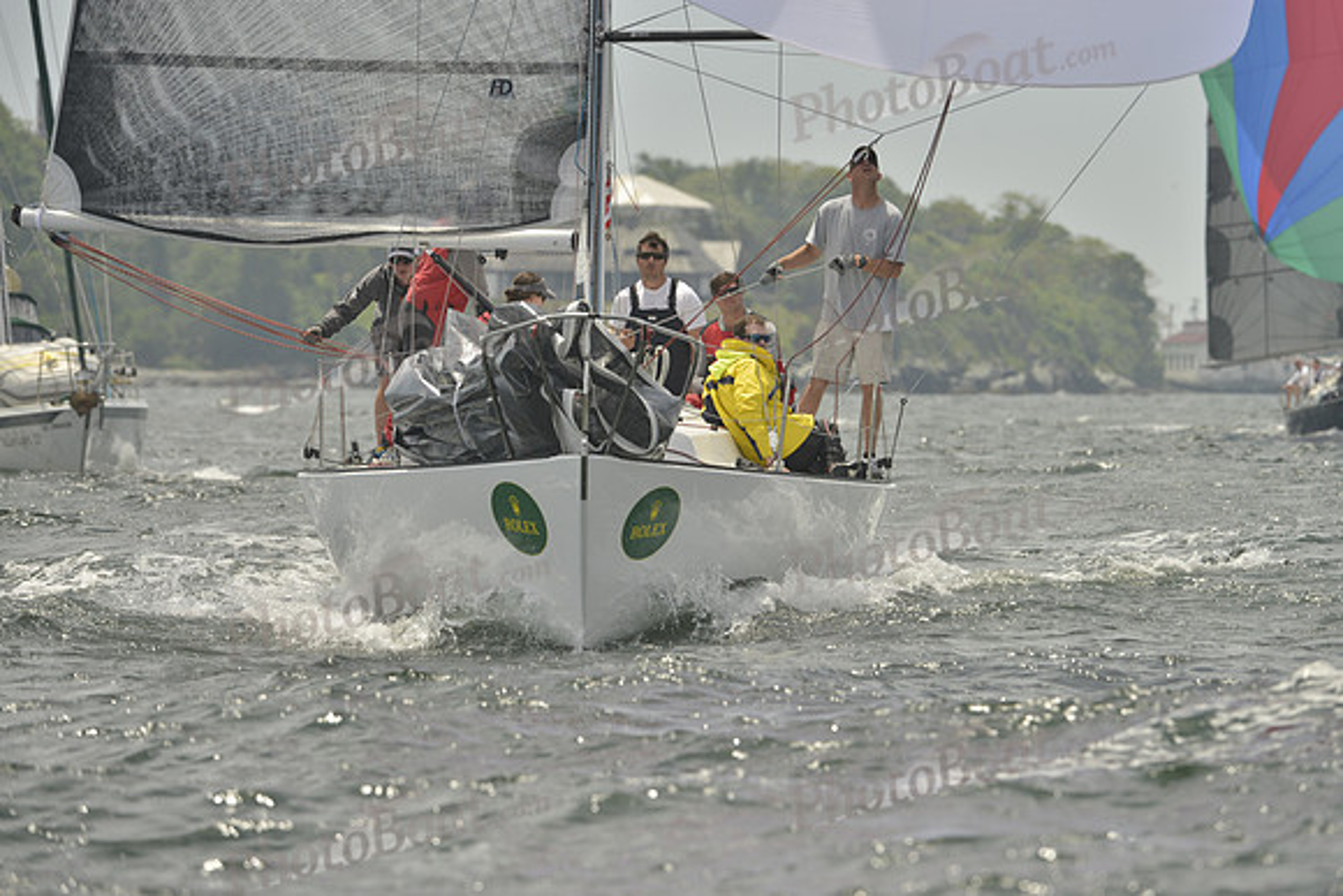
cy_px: 448
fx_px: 12686
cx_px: 672
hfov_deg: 6.1
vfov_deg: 4.0
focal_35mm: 340
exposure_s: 1/1250
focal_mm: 340
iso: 280
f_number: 7.1
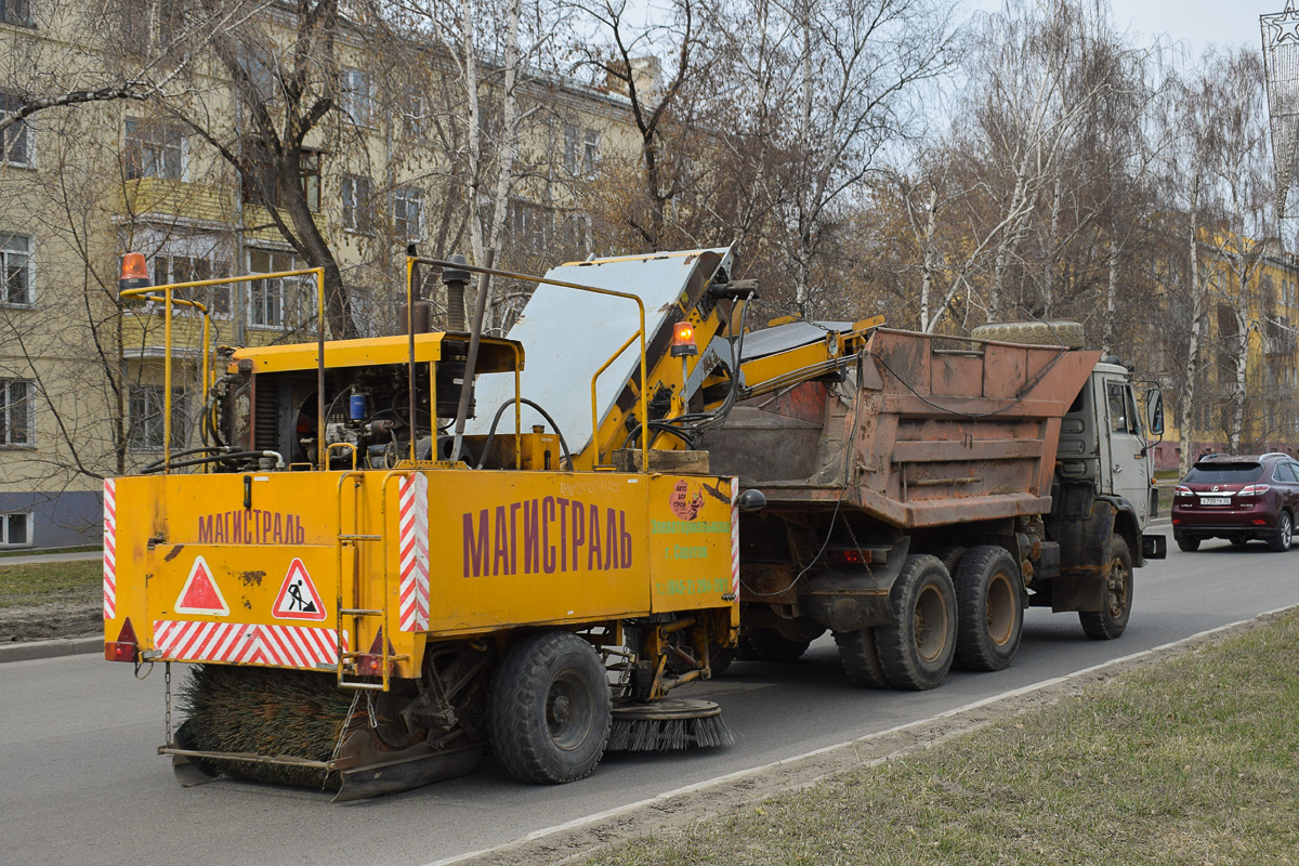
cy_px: 433
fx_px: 1461
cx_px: 650
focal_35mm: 40
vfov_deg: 33.0
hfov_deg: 47.9
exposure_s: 1/800
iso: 200
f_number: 5.6
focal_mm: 27
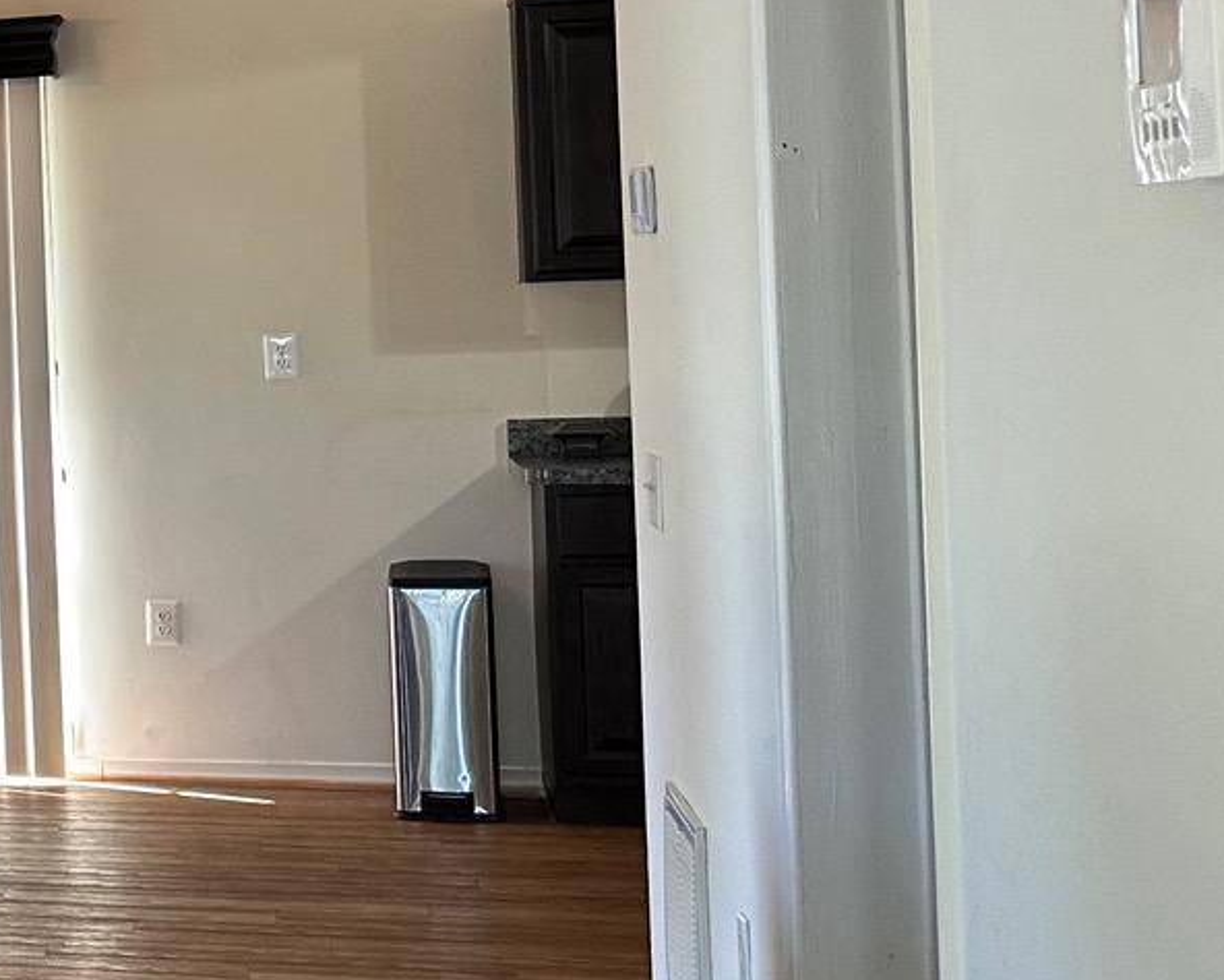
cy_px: 308
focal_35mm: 81
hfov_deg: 19.4
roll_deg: +2.4
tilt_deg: +0.8
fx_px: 2935
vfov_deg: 18.9
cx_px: -784
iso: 125
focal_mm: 6.86
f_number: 1.78
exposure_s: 1/60
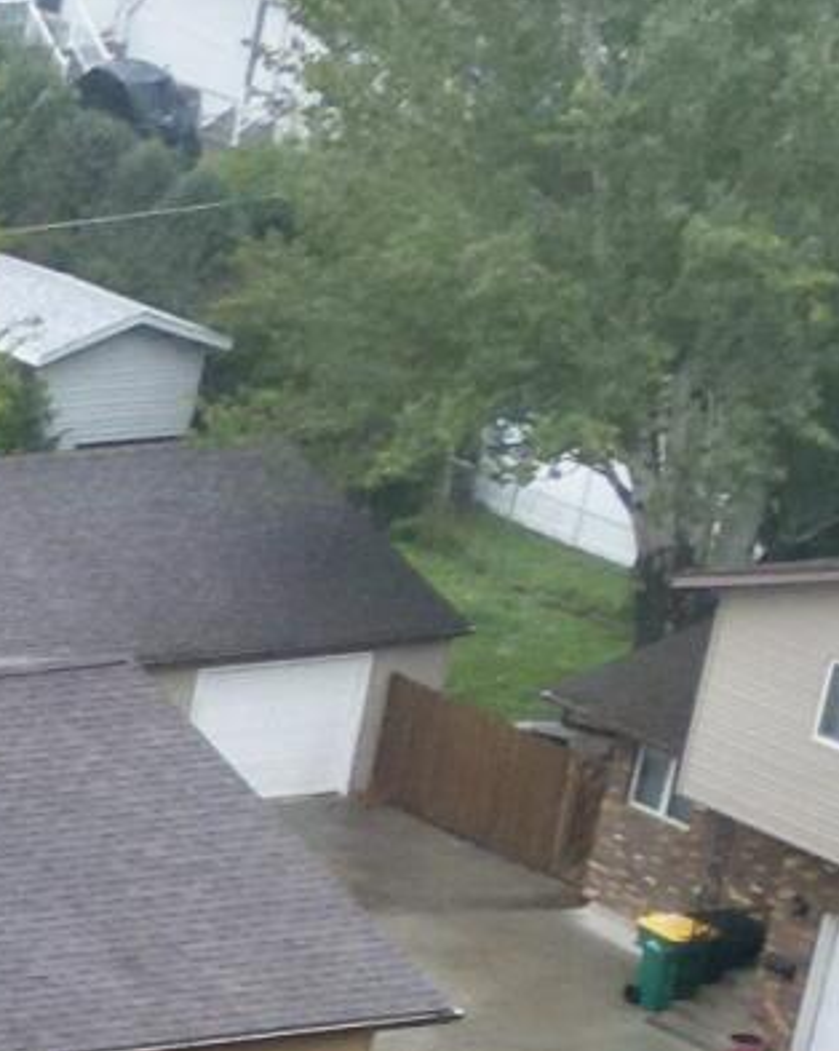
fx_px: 5560
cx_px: -1972
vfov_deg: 10.6
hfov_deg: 7.3
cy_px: 1361
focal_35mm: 179
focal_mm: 6.72
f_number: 1.7
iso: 110
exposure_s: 1/240
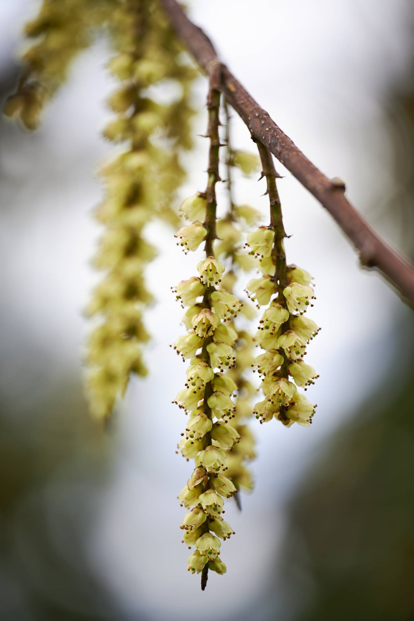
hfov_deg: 13.0
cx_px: 207
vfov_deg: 19.5
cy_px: 310
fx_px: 1811
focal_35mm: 105
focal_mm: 105
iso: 64
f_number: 3.2
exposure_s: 1/250
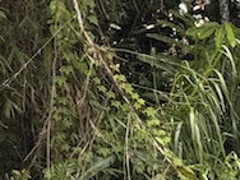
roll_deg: +4.2
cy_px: 92
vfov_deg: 5.8
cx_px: -171
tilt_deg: +4.2
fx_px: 1768
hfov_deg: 7.6
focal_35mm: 255
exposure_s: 1/1818
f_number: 1.78
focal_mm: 6.76
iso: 64
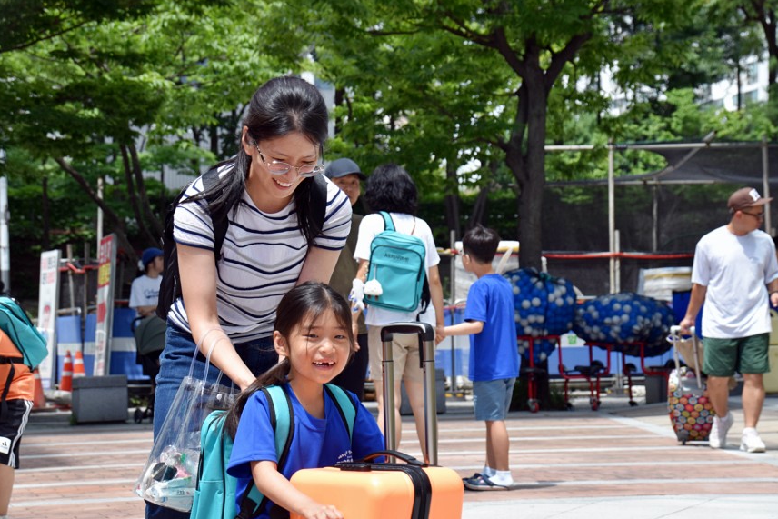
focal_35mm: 103
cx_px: 377
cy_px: 268
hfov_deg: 19.9
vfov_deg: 13.4
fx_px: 2216
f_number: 8
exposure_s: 1/250
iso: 200
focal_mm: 65
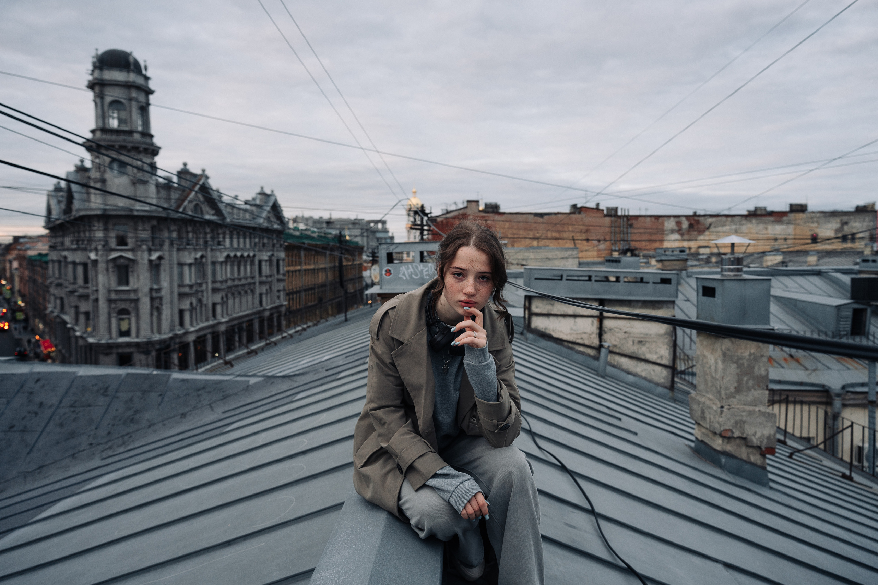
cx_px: 439
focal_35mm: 28
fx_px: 683
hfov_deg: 65.5
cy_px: 292
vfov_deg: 46.4
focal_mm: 28
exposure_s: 1/100
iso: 320
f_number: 4.5
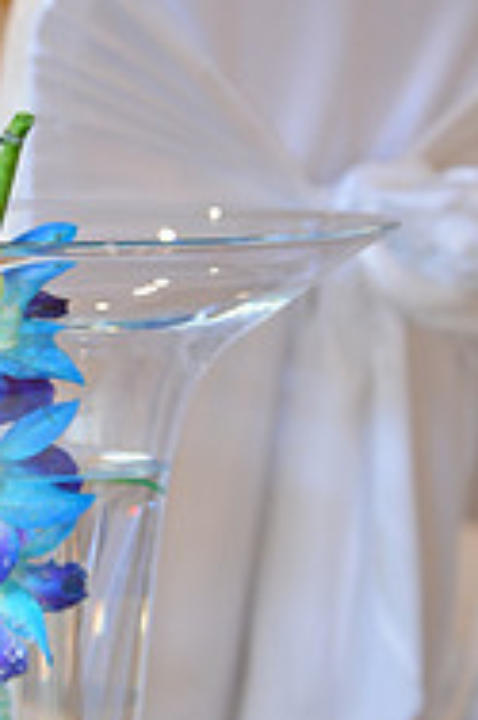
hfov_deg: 7.8
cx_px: -143
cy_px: 356
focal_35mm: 173
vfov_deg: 11.9
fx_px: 3452
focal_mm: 56
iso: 1250
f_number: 4.5
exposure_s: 1/20
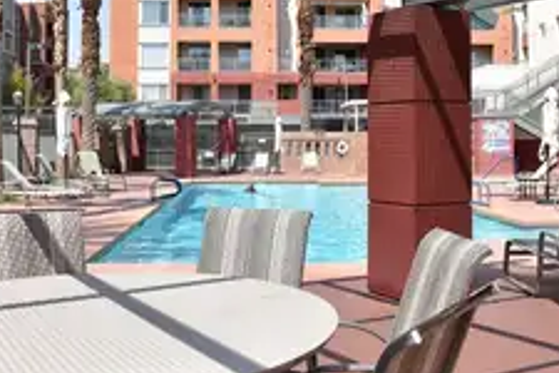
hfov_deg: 41.1
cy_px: 113
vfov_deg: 27.8
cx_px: 301
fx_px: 745
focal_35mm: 48
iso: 200
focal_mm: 18
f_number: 10
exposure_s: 1/400
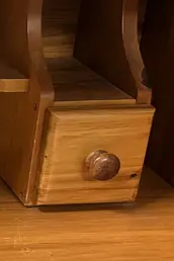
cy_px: 126
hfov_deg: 11.5
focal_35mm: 99
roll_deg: +1.0
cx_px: -239
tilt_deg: -23.5
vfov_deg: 20.6
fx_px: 718
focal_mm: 6.86
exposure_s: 1/50
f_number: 1.78
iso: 320
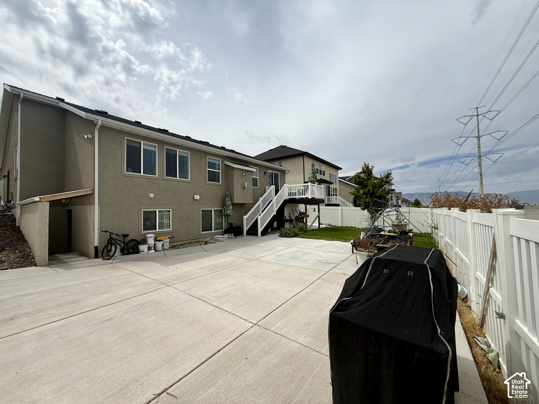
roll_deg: +1.1
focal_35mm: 14
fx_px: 218
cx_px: 270
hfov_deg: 102.1
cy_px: 202
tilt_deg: +2.3
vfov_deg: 85.7
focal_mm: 2.22
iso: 64
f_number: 2.2
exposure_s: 1/5155
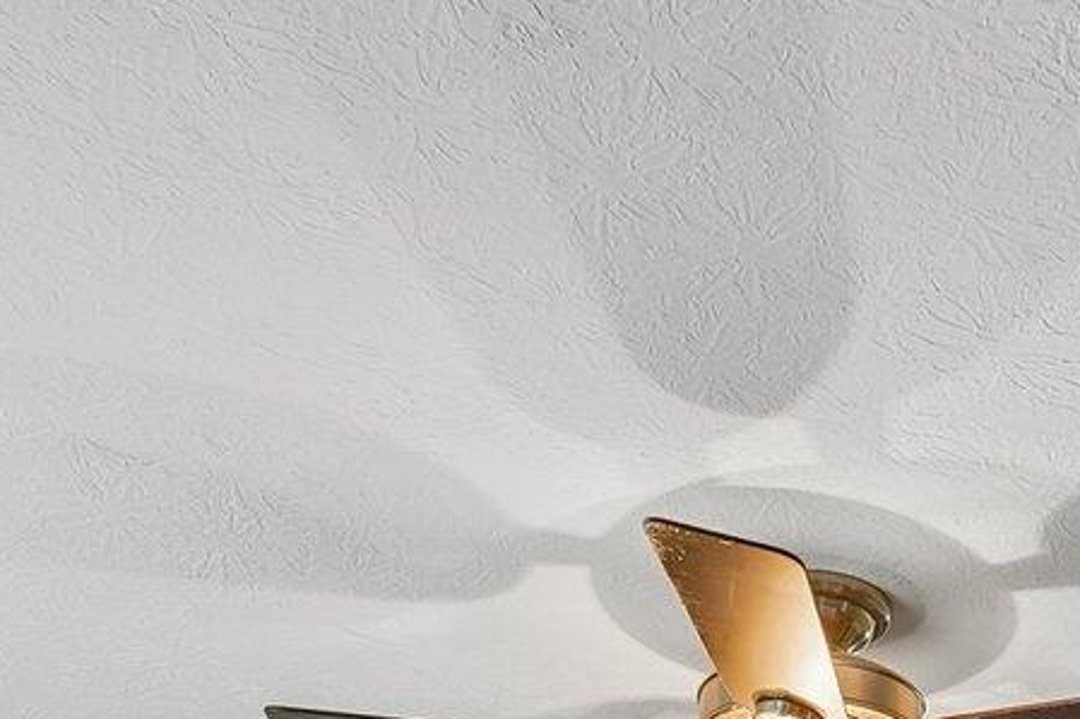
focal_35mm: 73
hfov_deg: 26.5
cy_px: 1596
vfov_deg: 14.3
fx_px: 2189
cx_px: 1029
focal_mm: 16
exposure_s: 1/13
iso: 400
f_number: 8
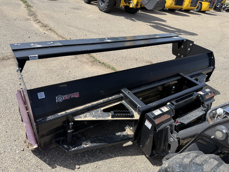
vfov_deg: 56.8
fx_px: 159
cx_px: 114
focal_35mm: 24
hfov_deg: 71.6
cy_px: 86
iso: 80
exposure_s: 1/2611
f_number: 1.78
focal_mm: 6.76
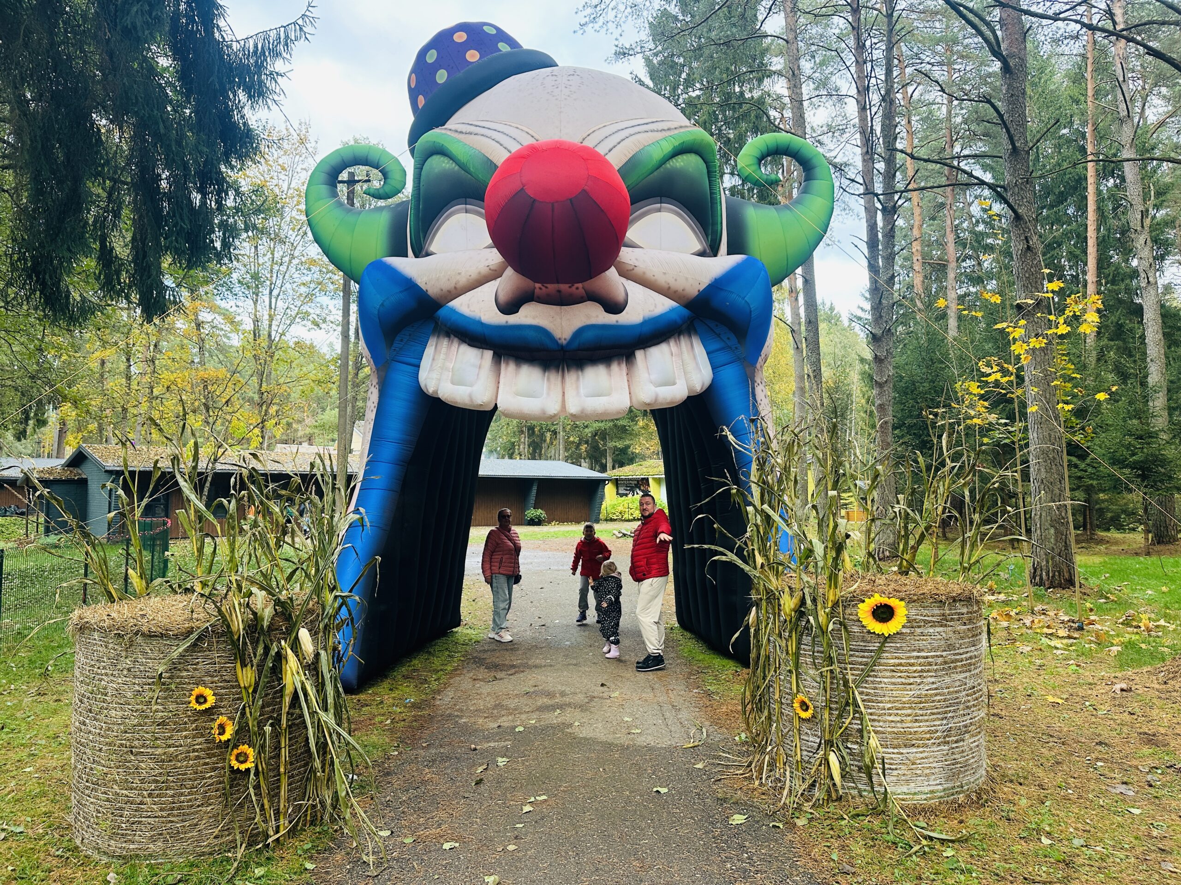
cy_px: 442
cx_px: 590
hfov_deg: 71.6
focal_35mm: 24
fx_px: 819
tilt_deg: +5.3
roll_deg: +0.8
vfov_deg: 56.8
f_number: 1.78
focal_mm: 6.86
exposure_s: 1/157
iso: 100
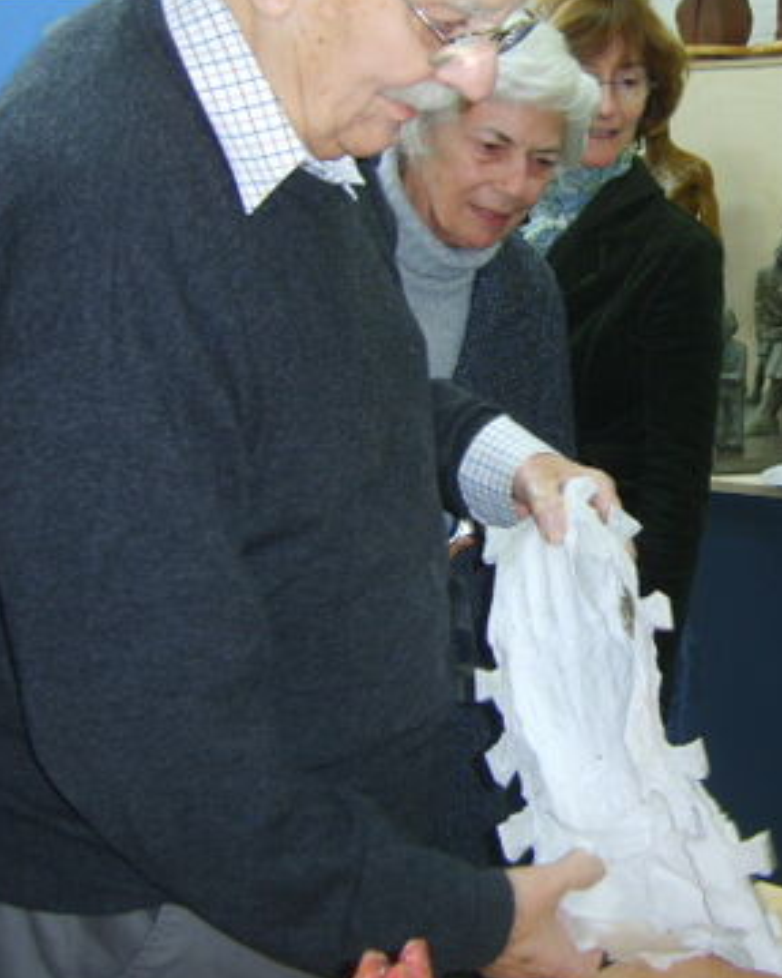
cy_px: 447
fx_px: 1794
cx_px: 700
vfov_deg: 30.5
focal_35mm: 62
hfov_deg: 23.9
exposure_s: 1/30
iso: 67
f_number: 2.8
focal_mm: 7.8
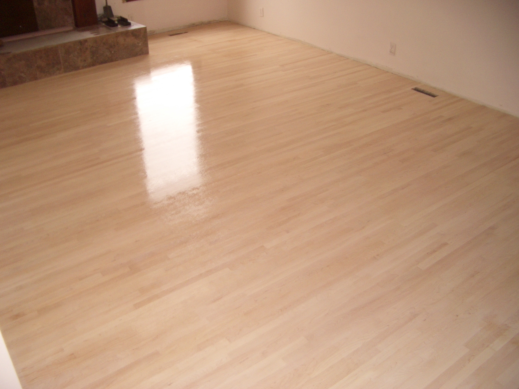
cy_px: 194
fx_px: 525
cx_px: 260
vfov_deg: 40.7
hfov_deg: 52.6
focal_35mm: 35
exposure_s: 1/80
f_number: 2.6
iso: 100
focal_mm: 5.8
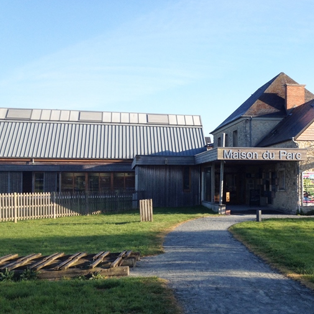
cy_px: 165
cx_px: 246
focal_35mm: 49
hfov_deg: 33.8
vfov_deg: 34.7
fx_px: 503
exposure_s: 1/681
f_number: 2.4
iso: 50
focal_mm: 4.28
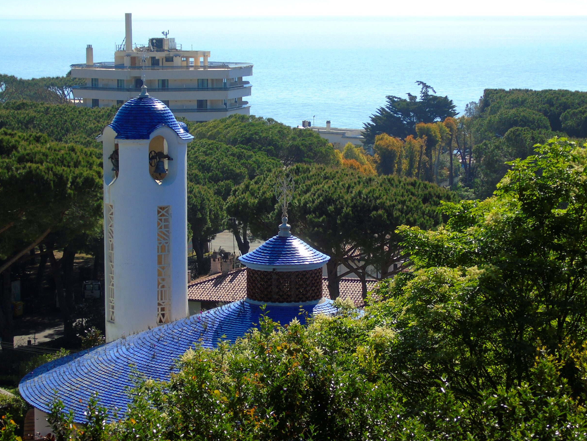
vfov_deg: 14.8
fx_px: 1696
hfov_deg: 19.6
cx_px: 295
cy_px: 231
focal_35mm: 100
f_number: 4.3
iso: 80
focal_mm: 17
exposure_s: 1/500
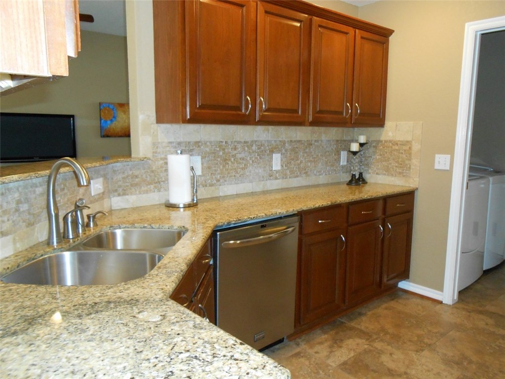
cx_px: 252
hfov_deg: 67.3
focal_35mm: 26
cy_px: 190
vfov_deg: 53.1
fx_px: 379
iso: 400
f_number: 3.5
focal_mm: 4.6
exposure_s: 1/25
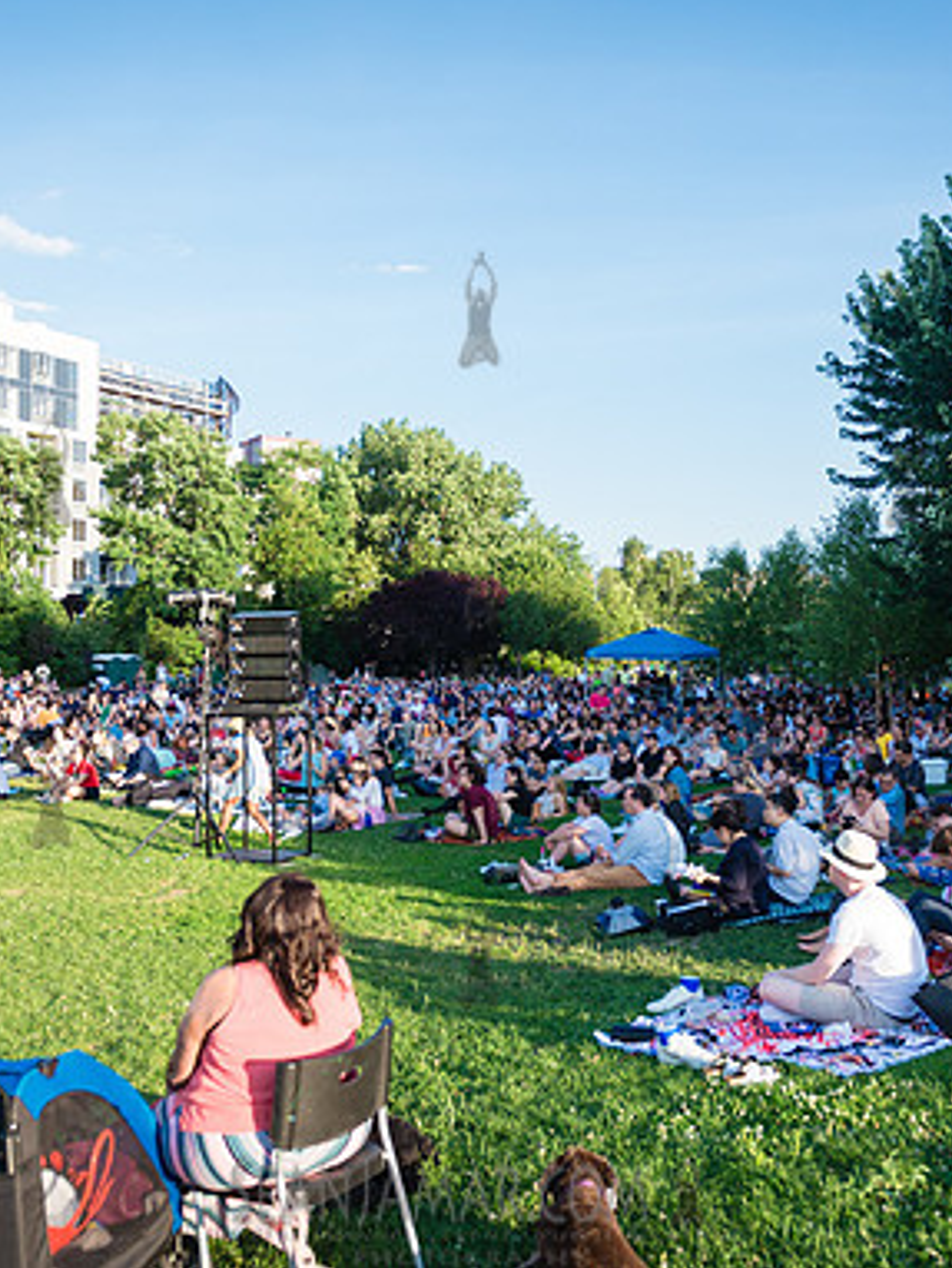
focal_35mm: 35
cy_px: 629
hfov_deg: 40.7
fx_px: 1282
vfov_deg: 52.6
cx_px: 478
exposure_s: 1/1600
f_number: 3.5
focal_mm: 24
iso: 500
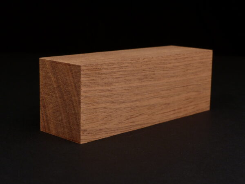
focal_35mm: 69
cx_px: 122
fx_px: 488
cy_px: 92
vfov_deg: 21.3
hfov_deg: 28.2
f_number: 3.5
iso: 200
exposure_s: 1/40
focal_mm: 12.5
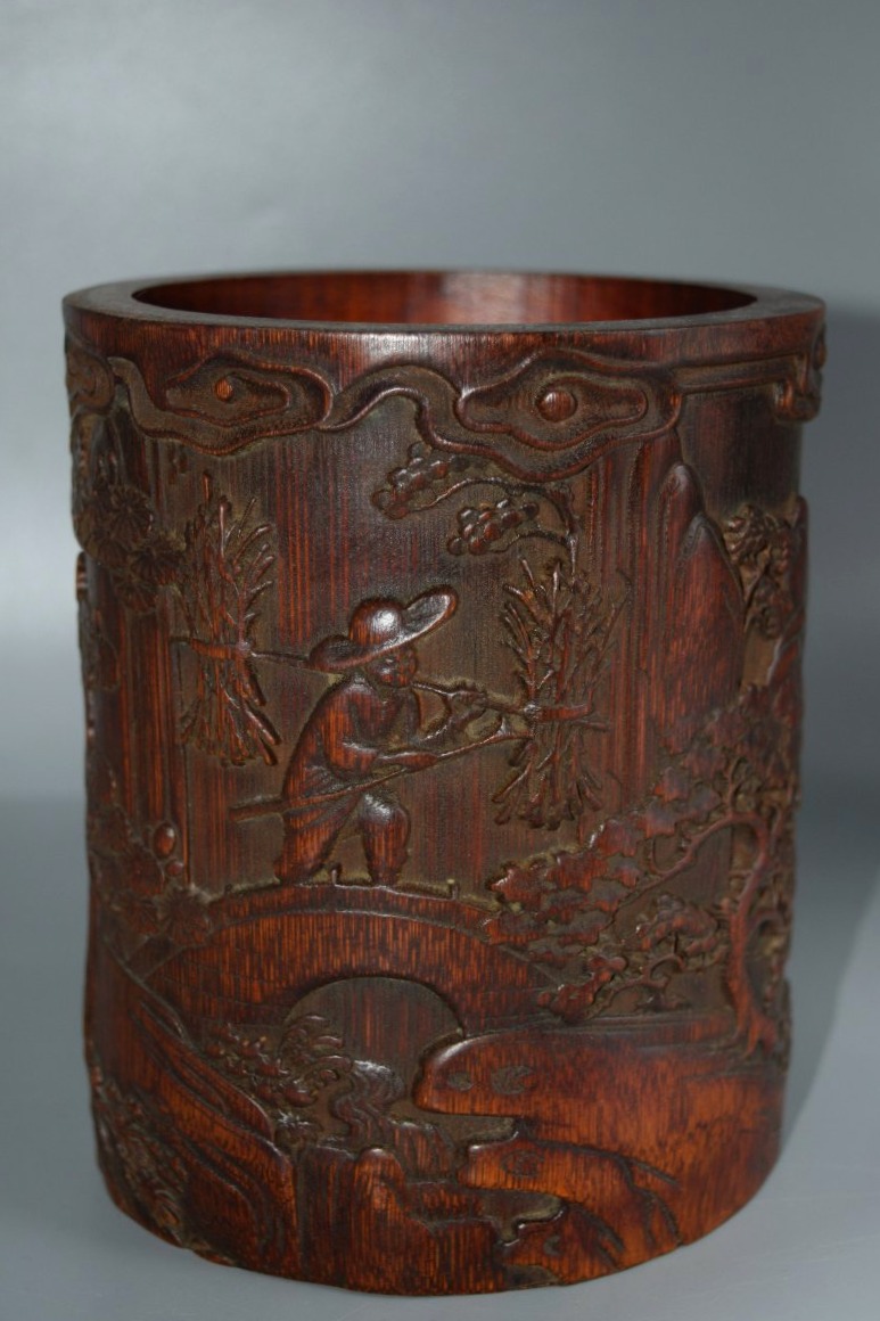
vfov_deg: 35.1
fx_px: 2090
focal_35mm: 57
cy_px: 660
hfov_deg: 23.8
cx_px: 440
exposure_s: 1/60
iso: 500
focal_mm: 38
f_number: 4.8
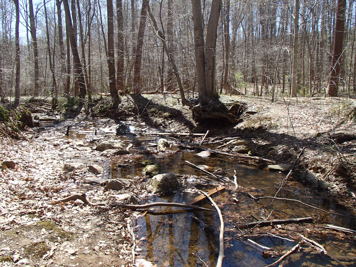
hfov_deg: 63.4
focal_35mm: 28
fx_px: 288
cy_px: 134
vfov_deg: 49.7
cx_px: 178
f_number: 3.9
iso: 100
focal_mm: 5
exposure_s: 1/250
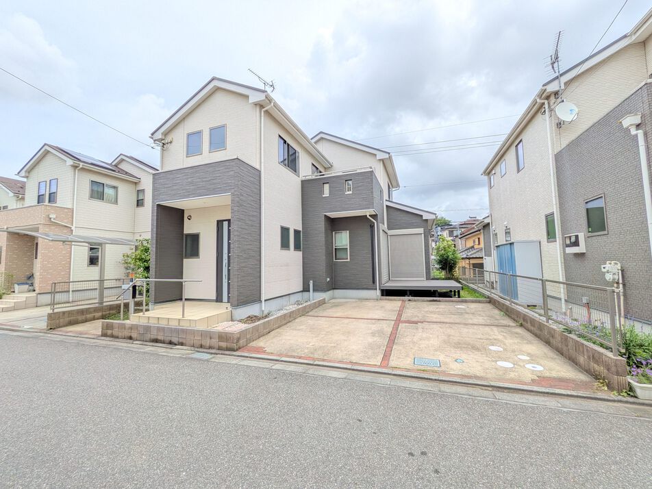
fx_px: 264
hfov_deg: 102.1
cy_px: 244
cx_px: 326
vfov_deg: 85.7
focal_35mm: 14
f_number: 2.2
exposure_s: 1/2294
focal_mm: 1.83
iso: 51
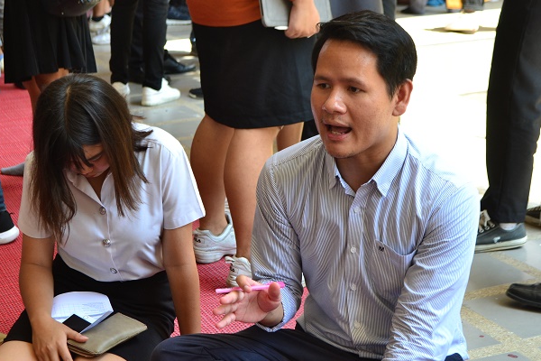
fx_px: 1202
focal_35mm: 80
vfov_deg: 17.0
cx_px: 225
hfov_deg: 25.3
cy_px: 226
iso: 400
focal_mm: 40
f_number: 5.3
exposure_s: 1/125
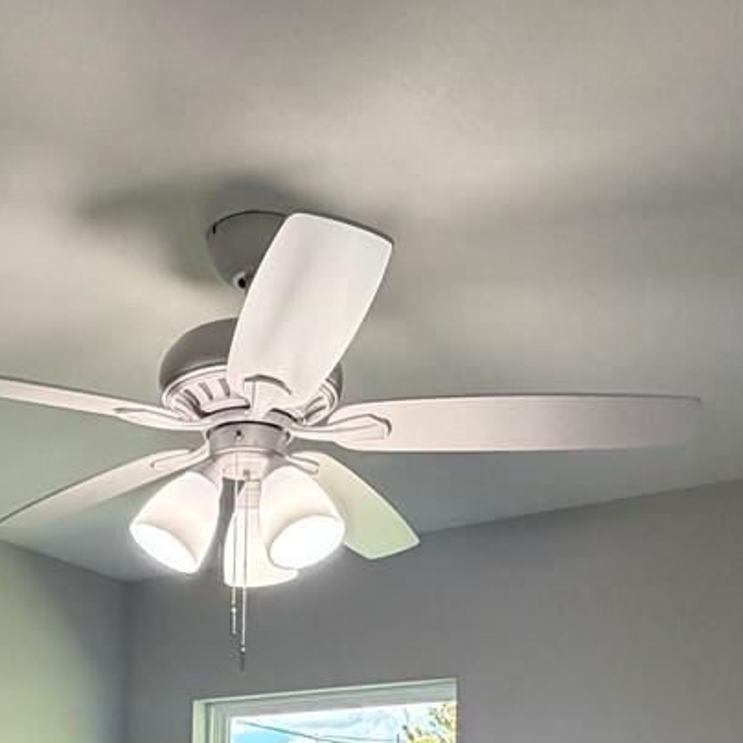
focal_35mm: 49
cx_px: 186
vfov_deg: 29.2
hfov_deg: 34.0
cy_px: 925
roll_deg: -2.0
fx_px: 1190
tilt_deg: -2.6
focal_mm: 2.22
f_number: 2.2
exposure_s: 1/120
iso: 250
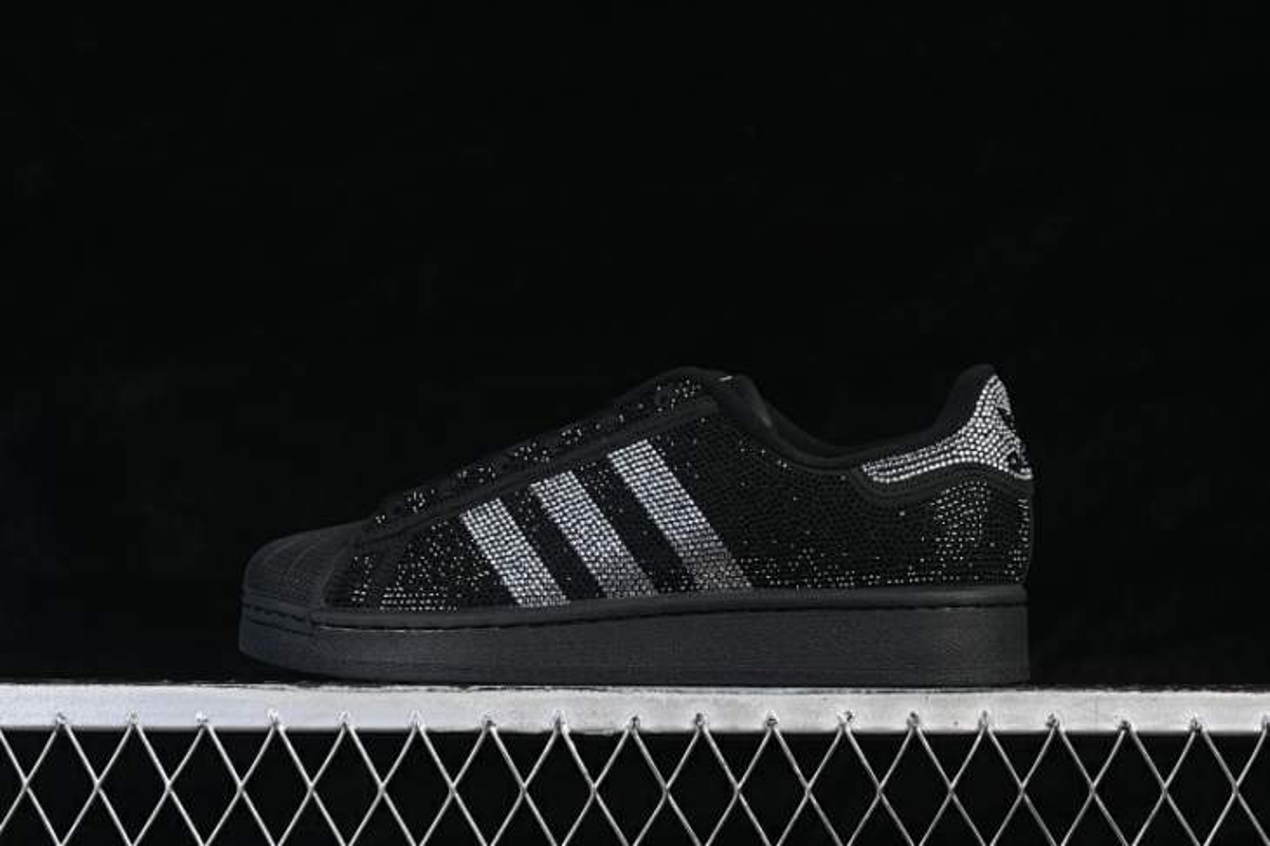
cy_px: 423
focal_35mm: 75
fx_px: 2645
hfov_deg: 27.0
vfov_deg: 18.2
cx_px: 635
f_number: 6.3
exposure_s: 1/60
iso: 160
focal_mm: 50
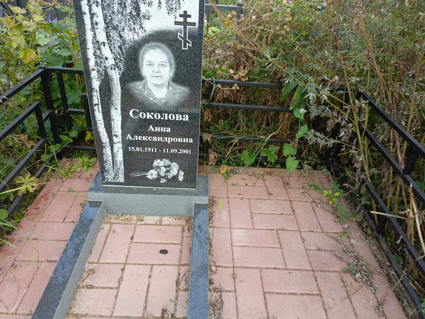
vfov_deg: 54.9
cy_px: 160
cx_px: 212
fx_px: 307
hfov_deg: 69.4
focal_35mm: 25
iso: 116
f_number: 1.69
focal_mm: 4.76
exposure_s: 1/101
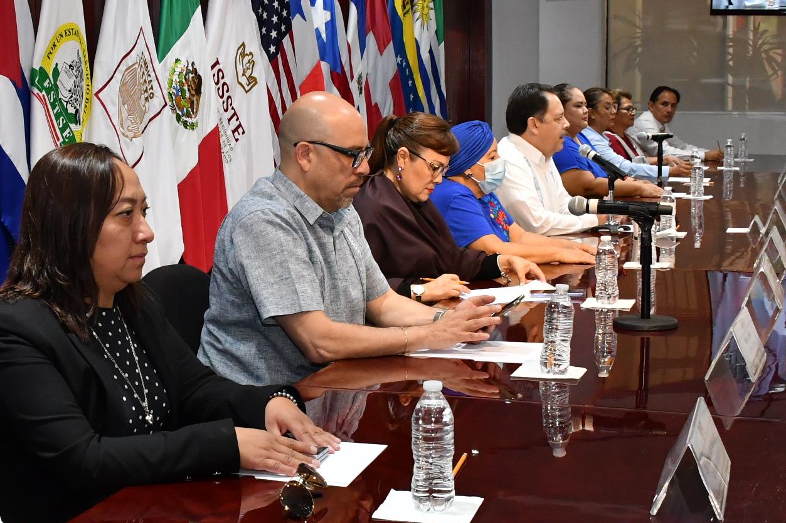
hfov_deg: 32.9
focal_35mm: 60
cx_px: 216
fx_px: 1310
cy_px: 281
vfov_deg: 22.6
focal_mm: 18
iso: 1250
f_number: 5.6
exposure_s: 1/100
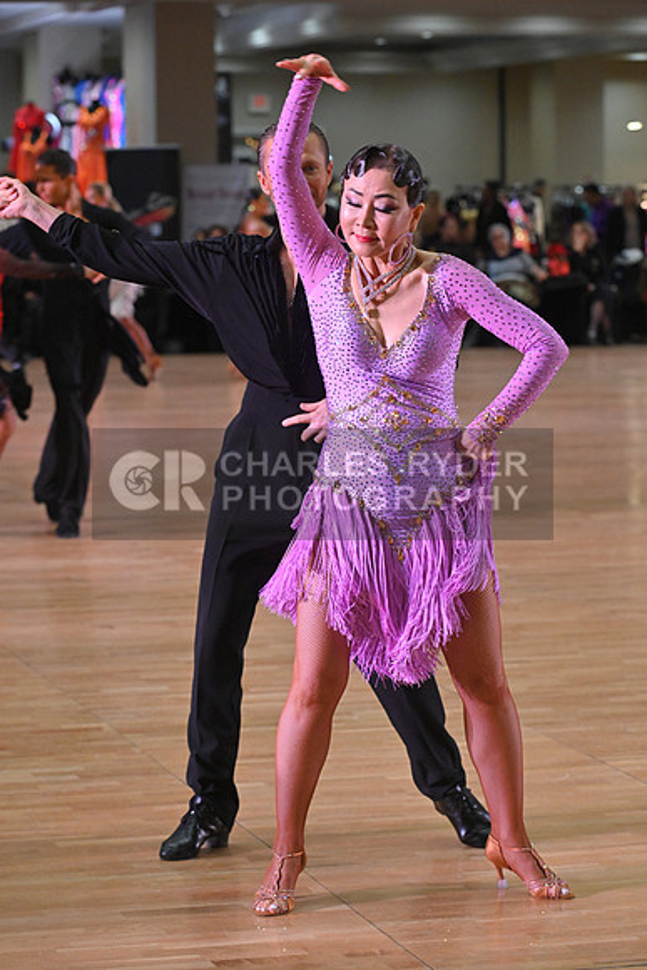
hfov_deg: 11.4
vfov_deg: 17.1
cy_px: 485
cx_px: 324
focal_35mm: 120
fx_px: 3233
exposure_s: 1/400
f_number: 6.3
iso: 4000
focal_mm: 120
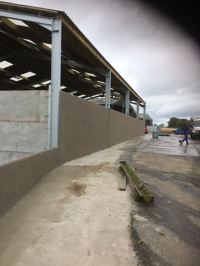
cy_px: 133
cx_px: 100
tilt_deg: -1.8
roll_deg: -1.5
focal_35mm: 29
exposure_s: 1/1080
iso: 32
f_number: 2.2
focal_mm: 4.15
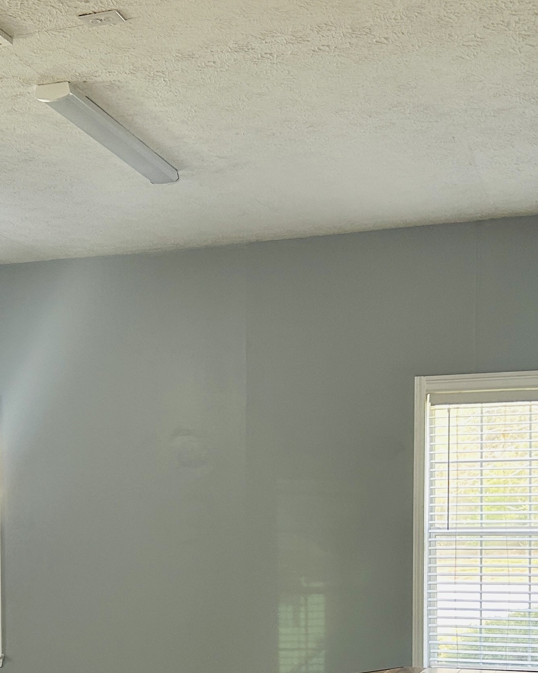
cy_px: 567
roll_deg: +0.1
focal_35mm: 61
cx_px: 130
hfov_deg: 24.7
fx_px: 1214
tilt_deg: -2.5
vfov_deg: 30.0
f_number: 1.5
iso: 125
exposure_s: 1/120
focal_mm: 5.7
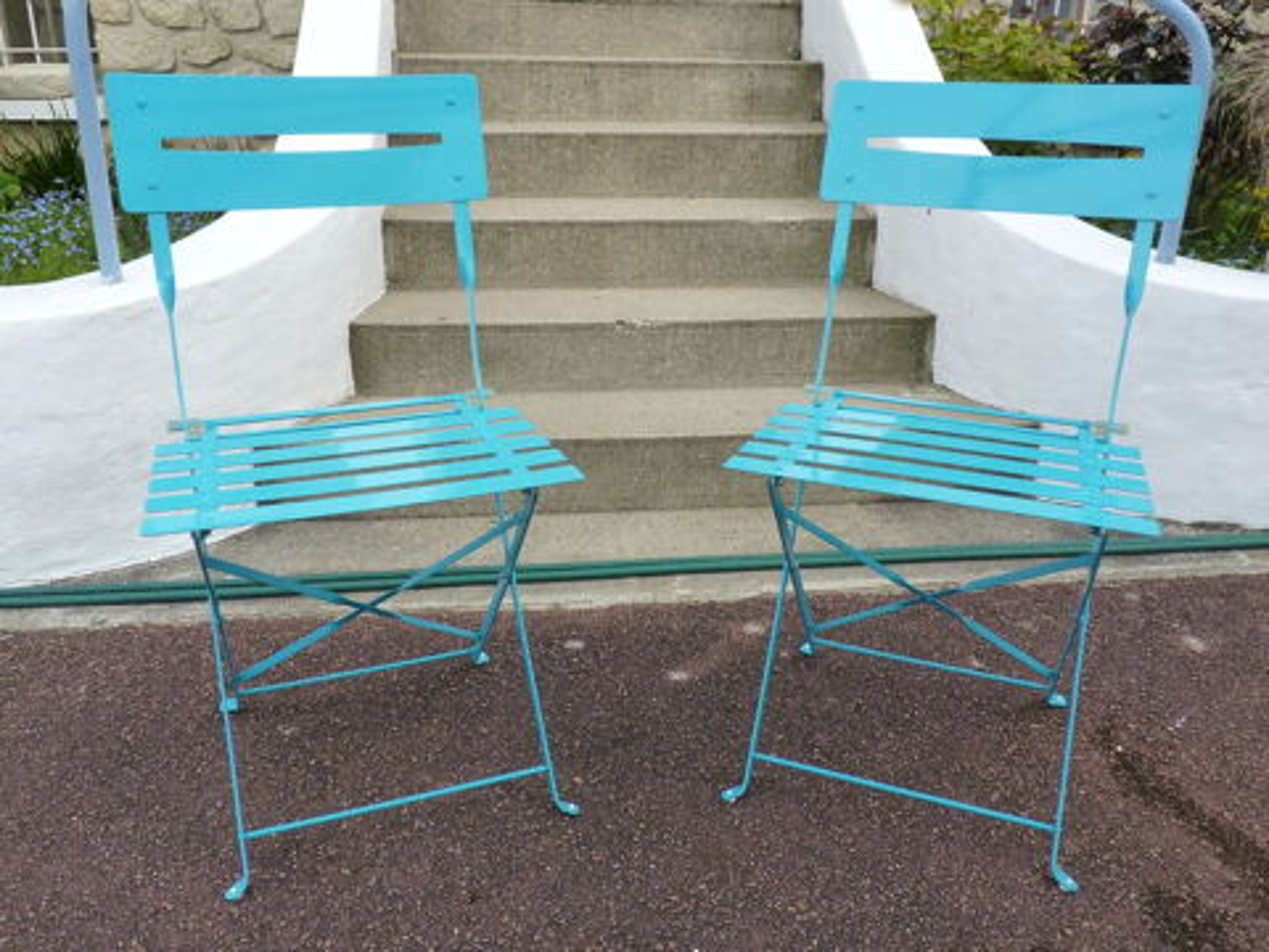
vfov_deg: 51.4
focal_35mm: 27
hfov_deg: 65.3
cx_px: 634
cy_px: 476
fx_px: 990
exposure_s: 1/160
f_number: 4
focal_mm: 4.8
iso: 125
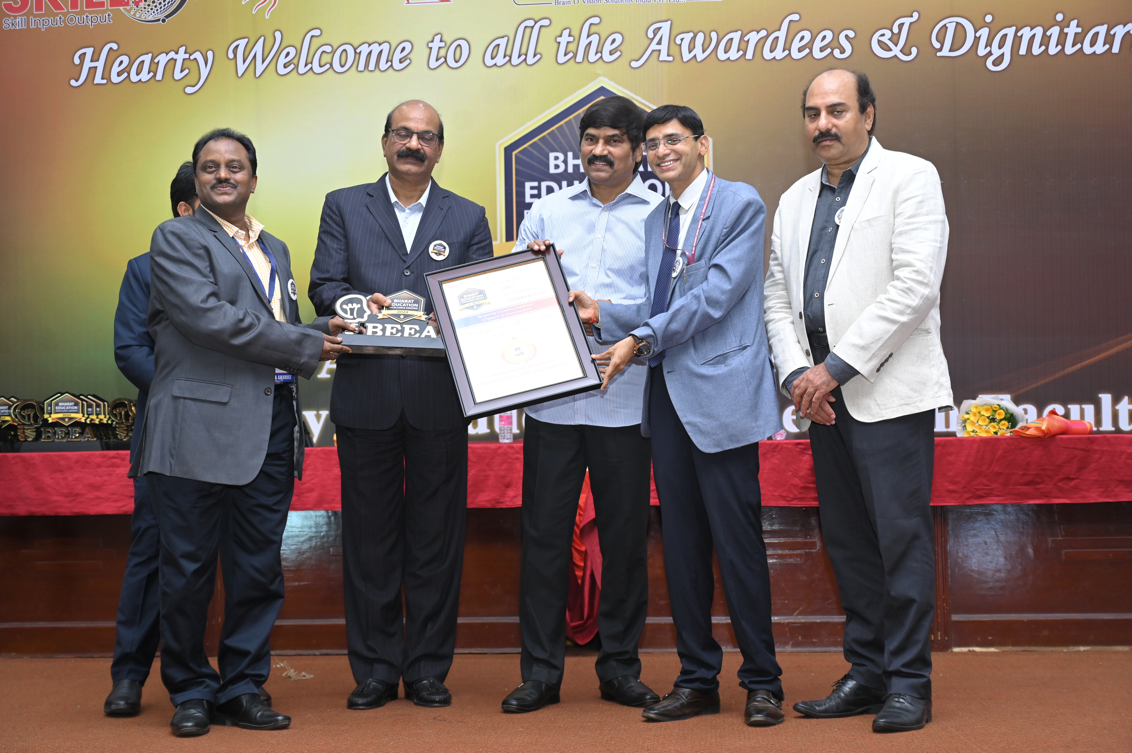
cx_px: 566
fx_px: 1571
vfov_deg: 27.0
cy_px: 376
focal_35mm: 50
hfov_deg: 39.6
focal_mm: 50
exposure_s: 1/200
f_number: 4
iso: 1000
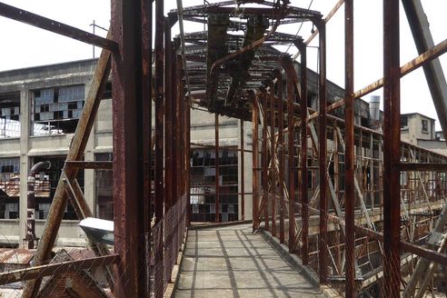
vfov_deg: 27.5
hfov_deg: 40.3
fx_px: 608
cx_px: 216
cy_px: 181
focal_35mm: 49
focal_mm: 5
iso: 80
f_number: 3.5
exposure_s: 1/500
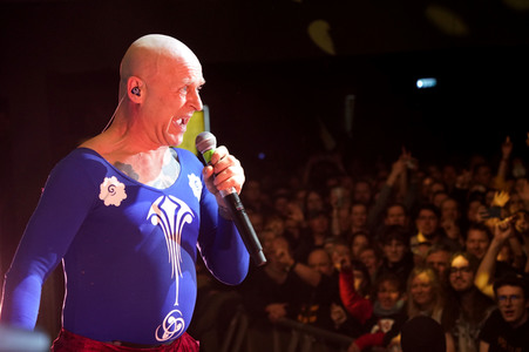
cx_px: 264
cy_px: 176
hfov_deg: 29.7
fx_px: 998
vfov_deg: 20.0
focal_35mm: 68
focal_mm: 68
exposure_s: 1/320
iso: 2500
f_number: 4
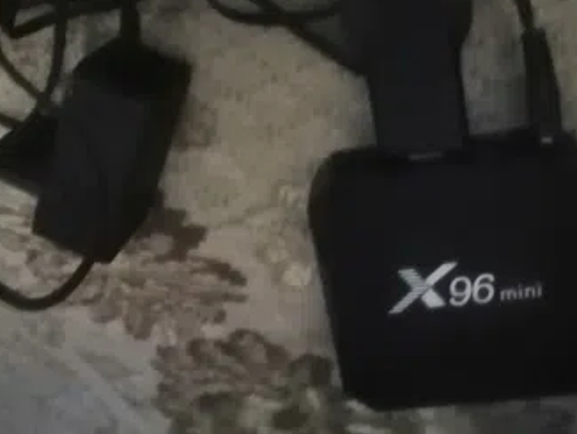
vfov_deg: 27.7
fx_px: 851
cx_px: 327
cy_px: 58
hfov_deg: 37.4
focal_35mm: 51
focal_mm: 3.95
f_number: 1.8
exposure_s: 1/14.3
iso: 3200
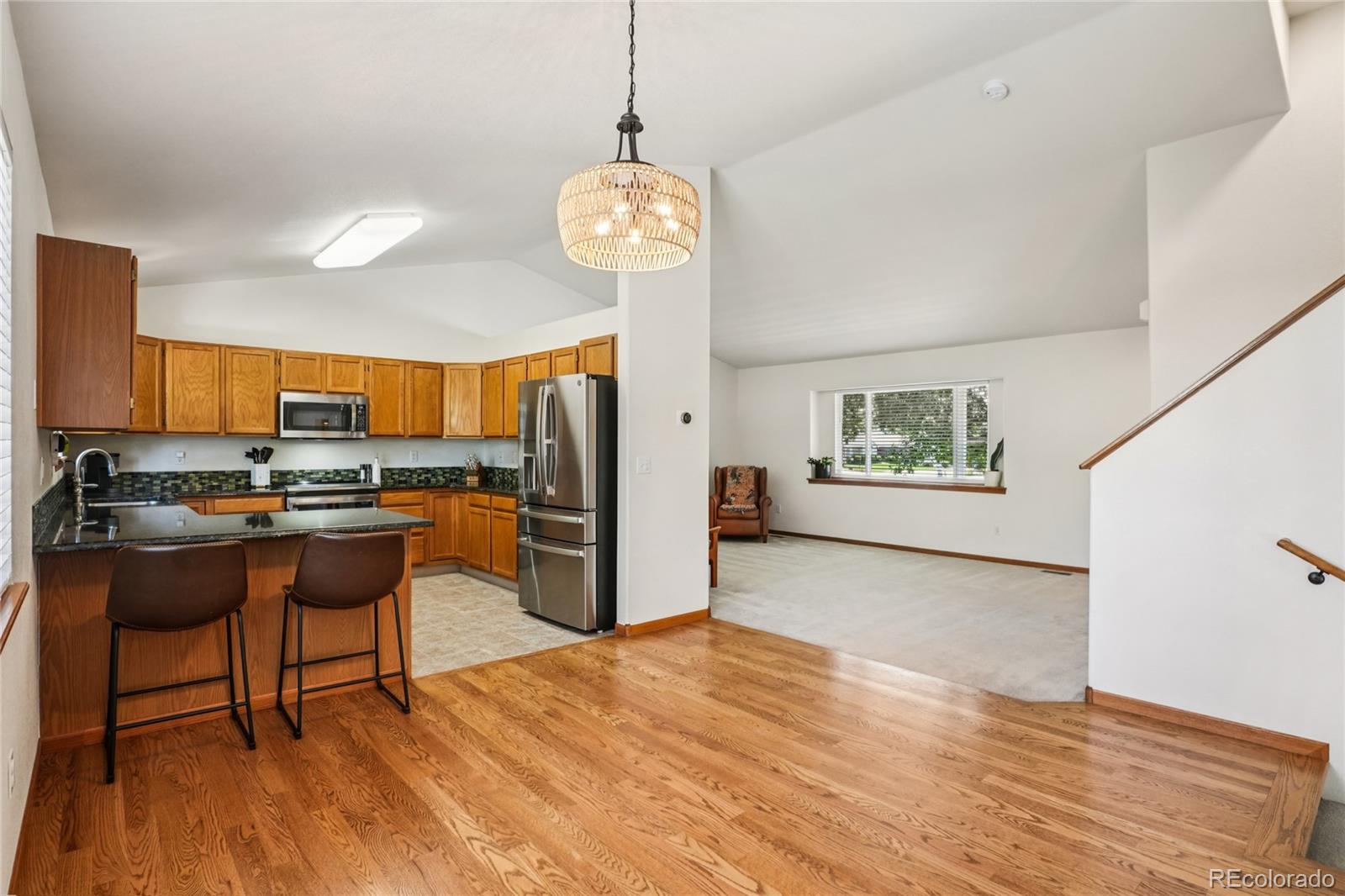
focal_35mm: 16
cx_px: 672
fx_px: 616
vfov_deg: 72.0
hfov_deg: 95.0
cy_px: 448
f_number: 8
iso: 400
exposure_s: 1/20
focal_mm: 11
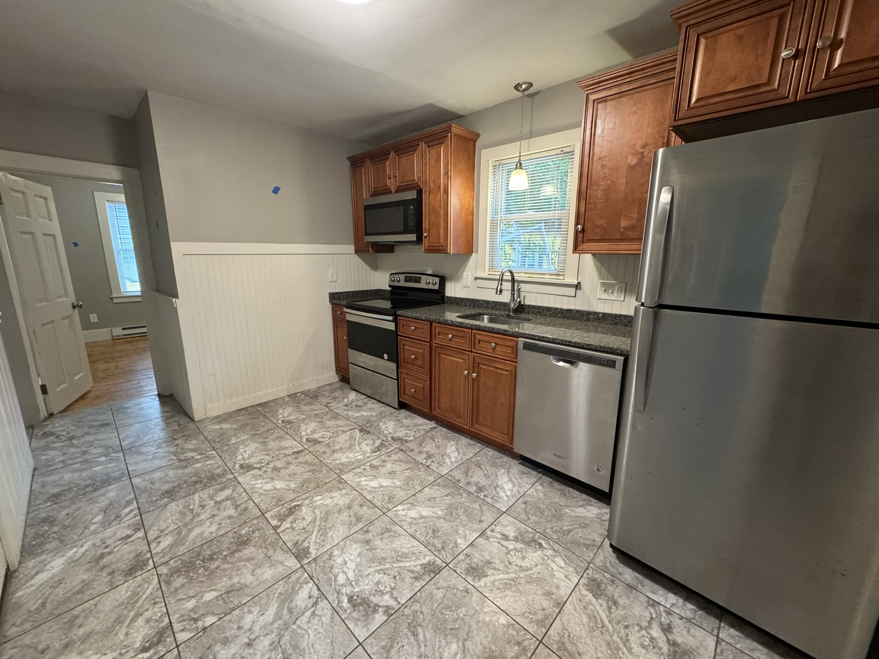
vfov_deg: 85.7
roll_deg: +0.1
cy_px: 330
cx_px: 440
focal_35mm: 14
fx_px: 356
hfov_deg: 102.1
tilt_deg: -11.9
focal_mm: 2.22
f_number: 2.2
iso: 400
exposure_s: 1/60
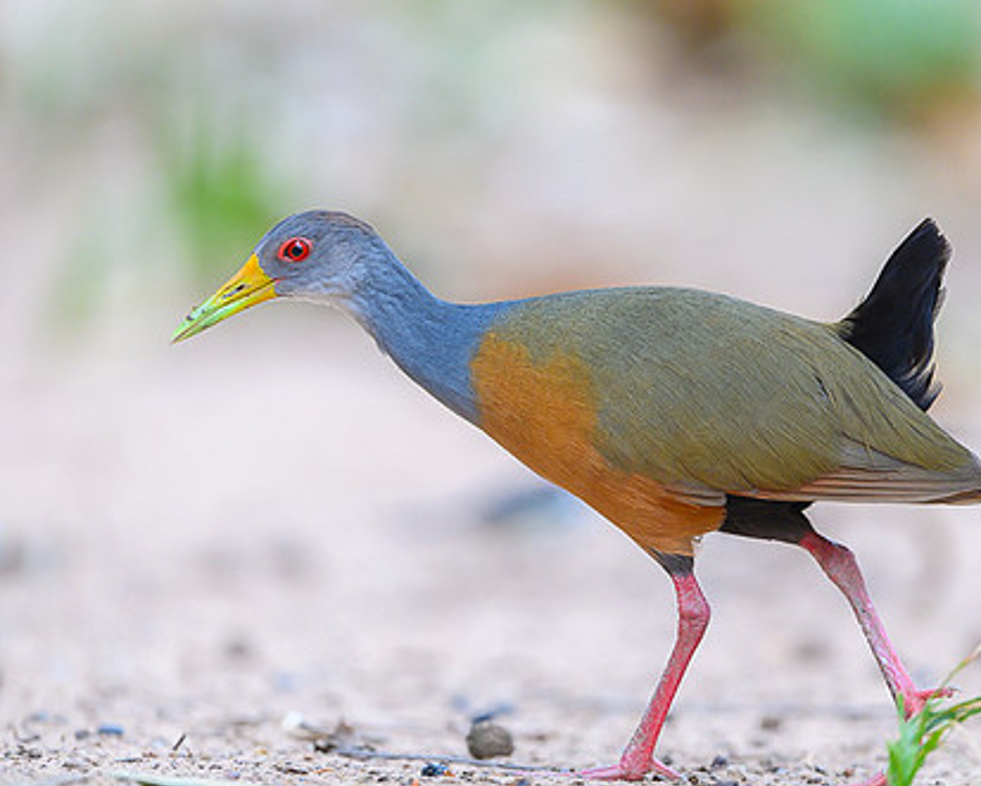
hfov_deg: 2.9
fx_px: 19118
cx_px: 518
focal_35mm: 658
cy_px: 425
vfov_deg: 2.4
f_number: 4
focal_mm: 500
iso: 2000
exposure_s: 1/400
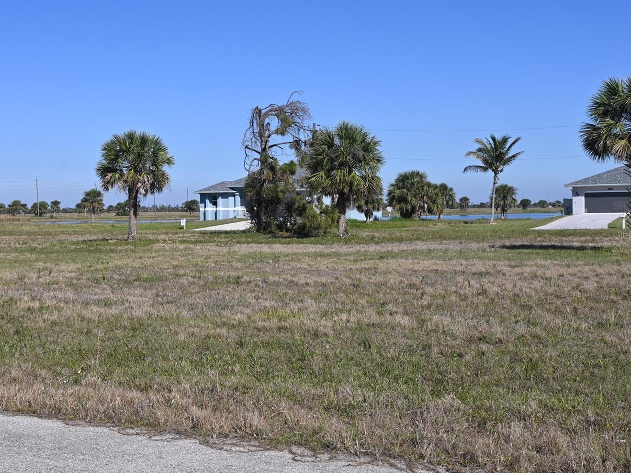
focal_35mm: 57
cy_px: 235
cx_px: 277
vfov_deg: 25.7
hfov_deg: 33.8
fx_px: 1037
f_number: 8
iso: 100
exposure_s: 1/500
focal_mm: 32.5
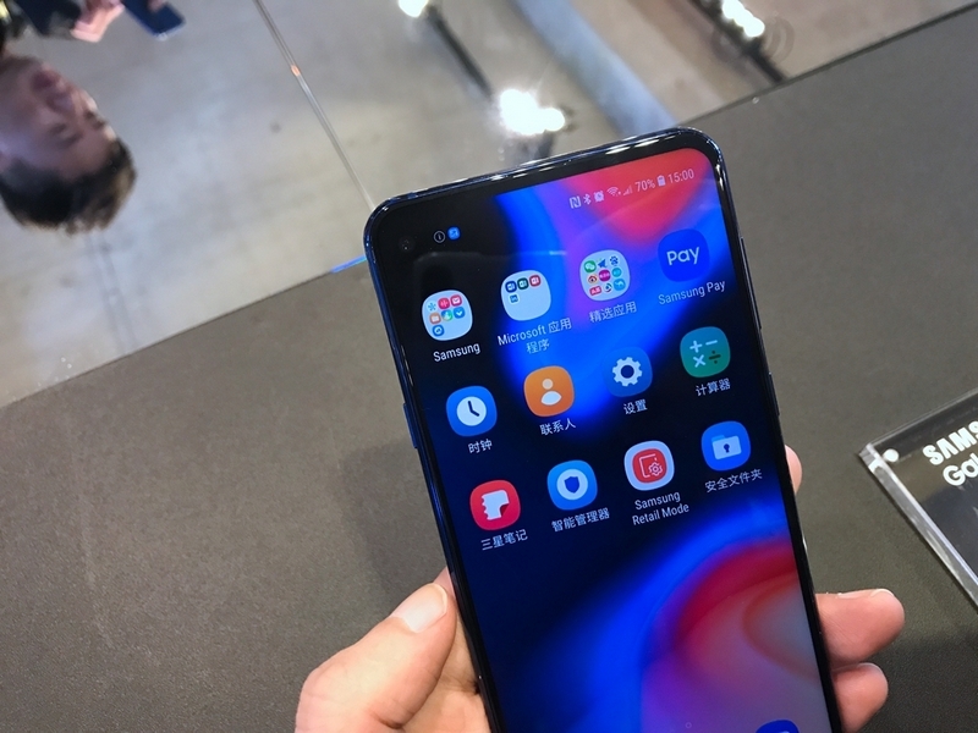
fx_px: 791
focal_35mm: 28
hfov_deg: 63.4
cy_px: 366
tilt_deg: -61.3
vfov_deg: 49.7
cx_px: 489
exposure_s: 1/13
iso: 100
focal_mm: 3.99
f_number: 1.8
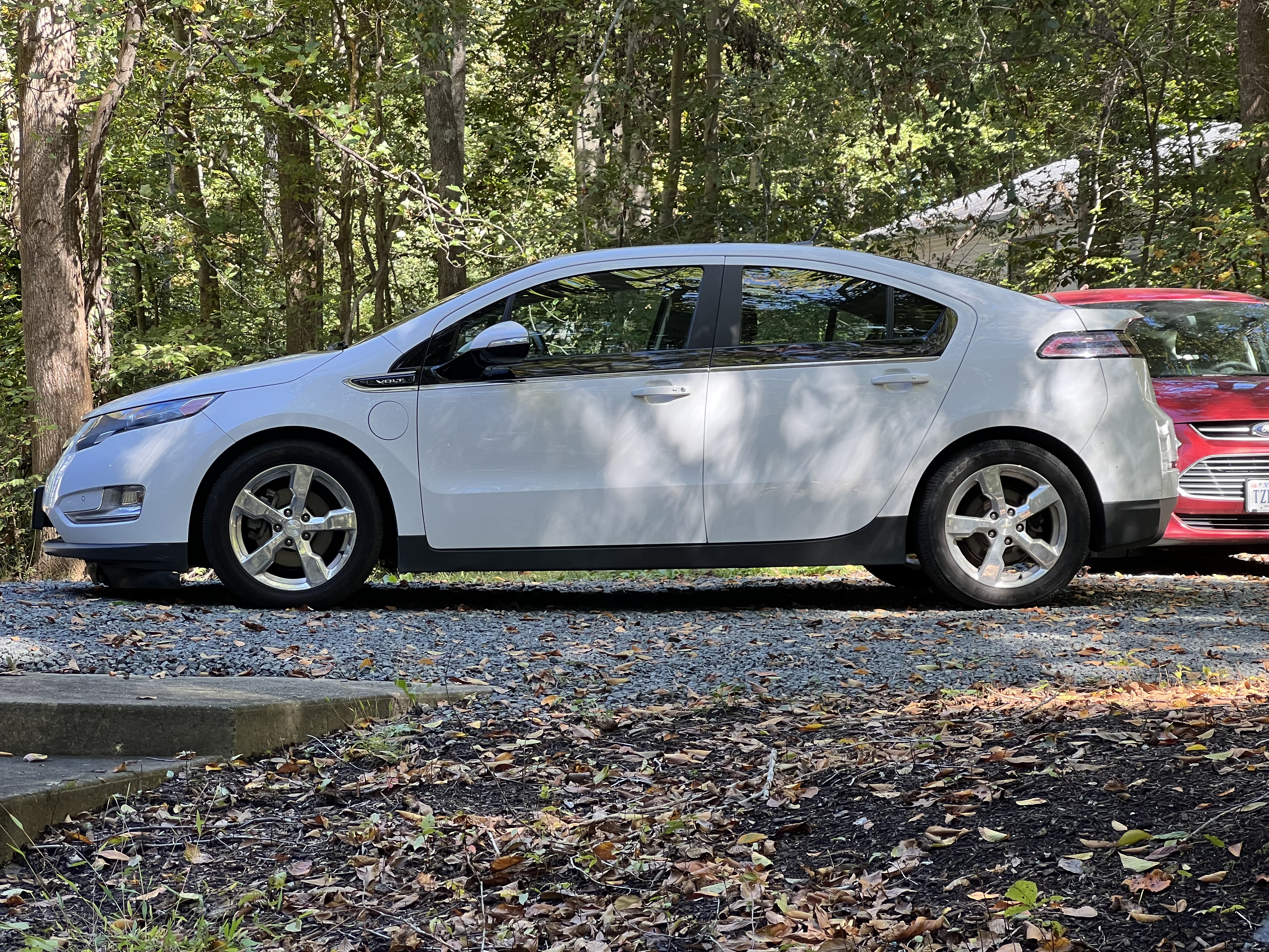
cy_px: 473
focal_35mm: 78
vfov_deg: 18.9
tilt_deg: -0.1
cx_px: 639
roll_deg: -1.0
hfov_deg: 25.0
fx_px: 2859
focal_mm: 9
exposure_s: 1/99
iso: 80
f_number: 2.8
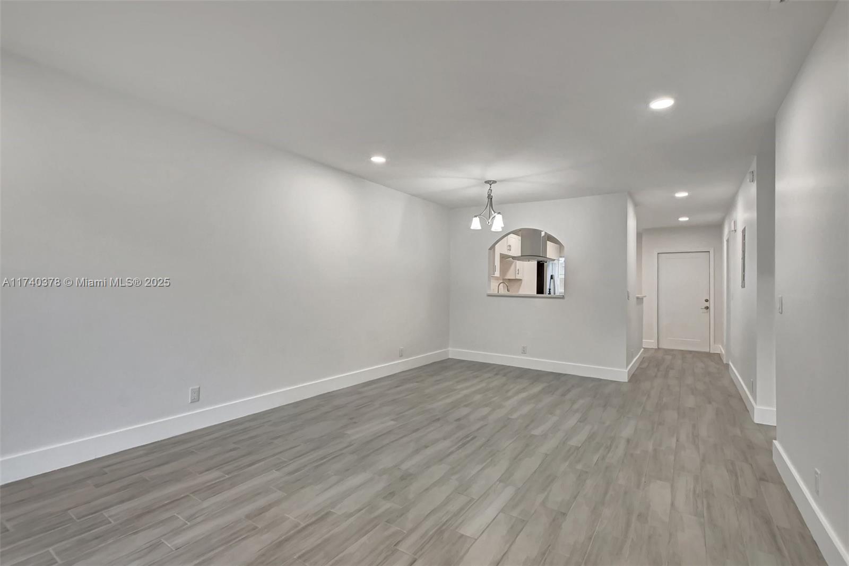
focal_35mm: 15
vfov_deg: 77.3
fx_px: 354
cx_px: 424
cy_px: 283
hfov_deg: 100.4
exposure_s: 1/13
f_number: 8
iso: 1000
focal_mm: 10
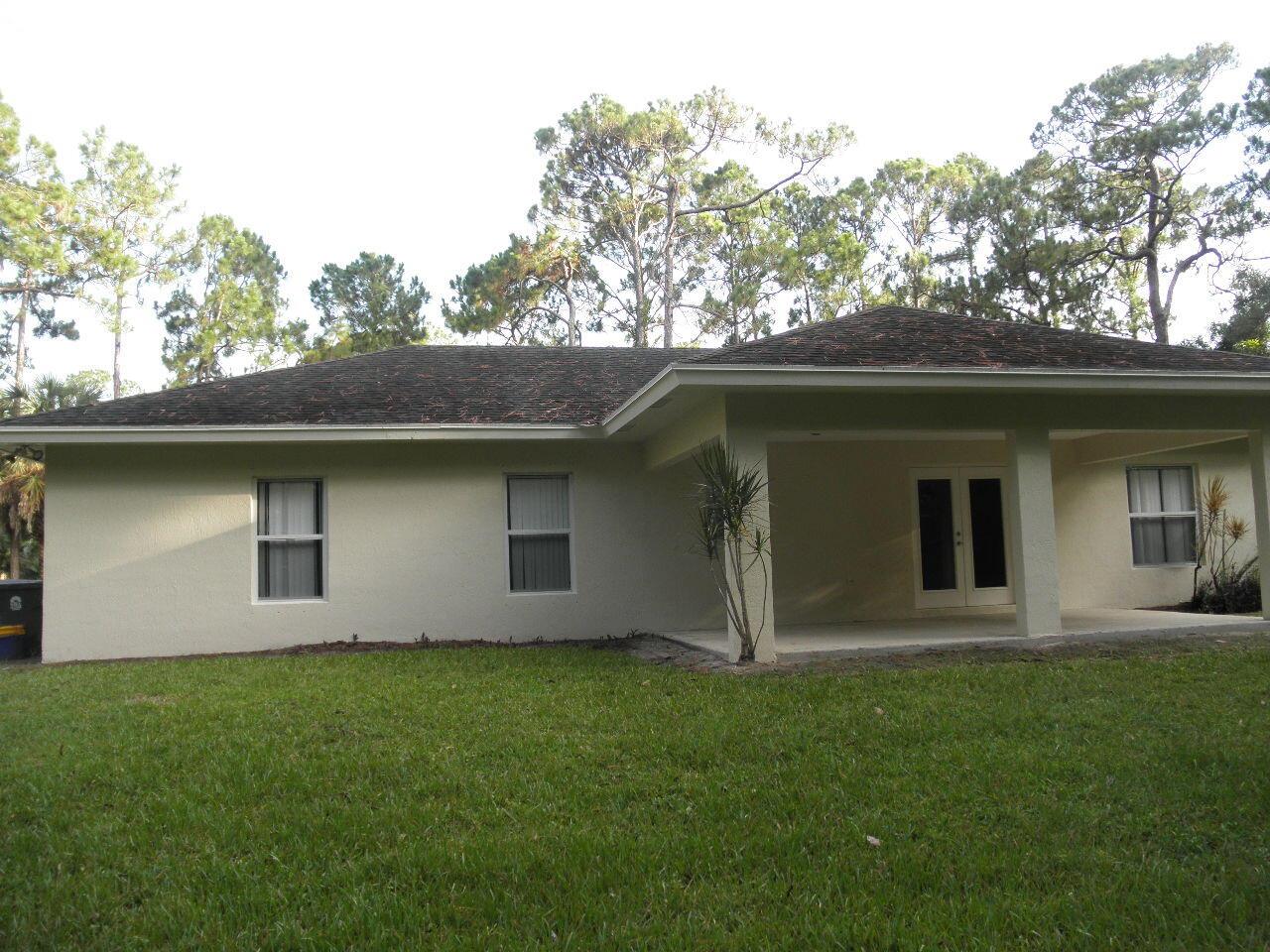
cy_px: 476
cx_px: 635
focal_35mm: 28
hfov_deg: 63.4
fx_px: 1027
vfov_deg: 49.7
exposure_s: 1/100
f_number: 3
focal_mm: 5
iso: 64
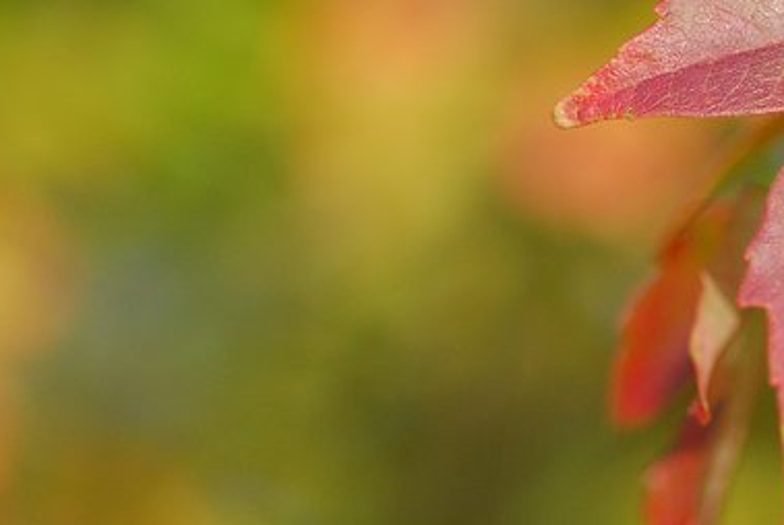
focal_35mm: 243
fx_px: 5300
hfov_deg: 8.4
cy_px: 474
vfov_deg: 5.7
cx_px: 902
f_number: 3.3
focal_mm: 60
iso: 250
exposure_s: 1/1250
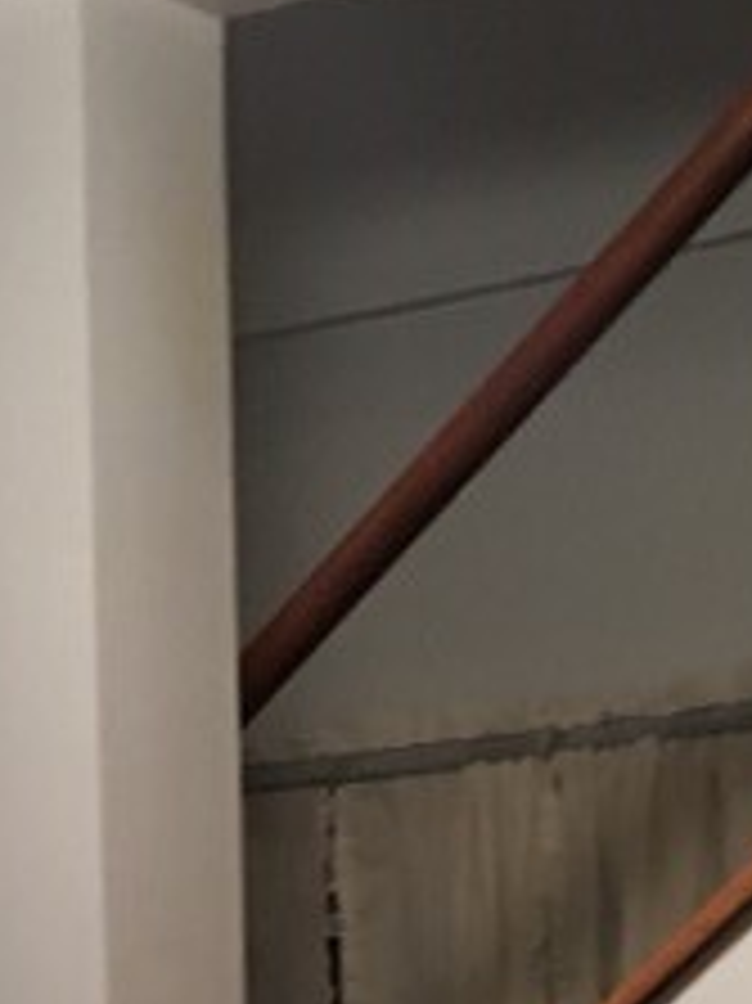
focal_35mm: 133
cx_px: 23
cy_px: 1630
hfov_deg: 11.0
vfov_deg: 13.7
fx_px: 3856
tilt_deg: -5.7
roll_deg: +1.8
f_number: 2.2
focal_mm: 4.15
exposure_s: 1/24
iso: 200
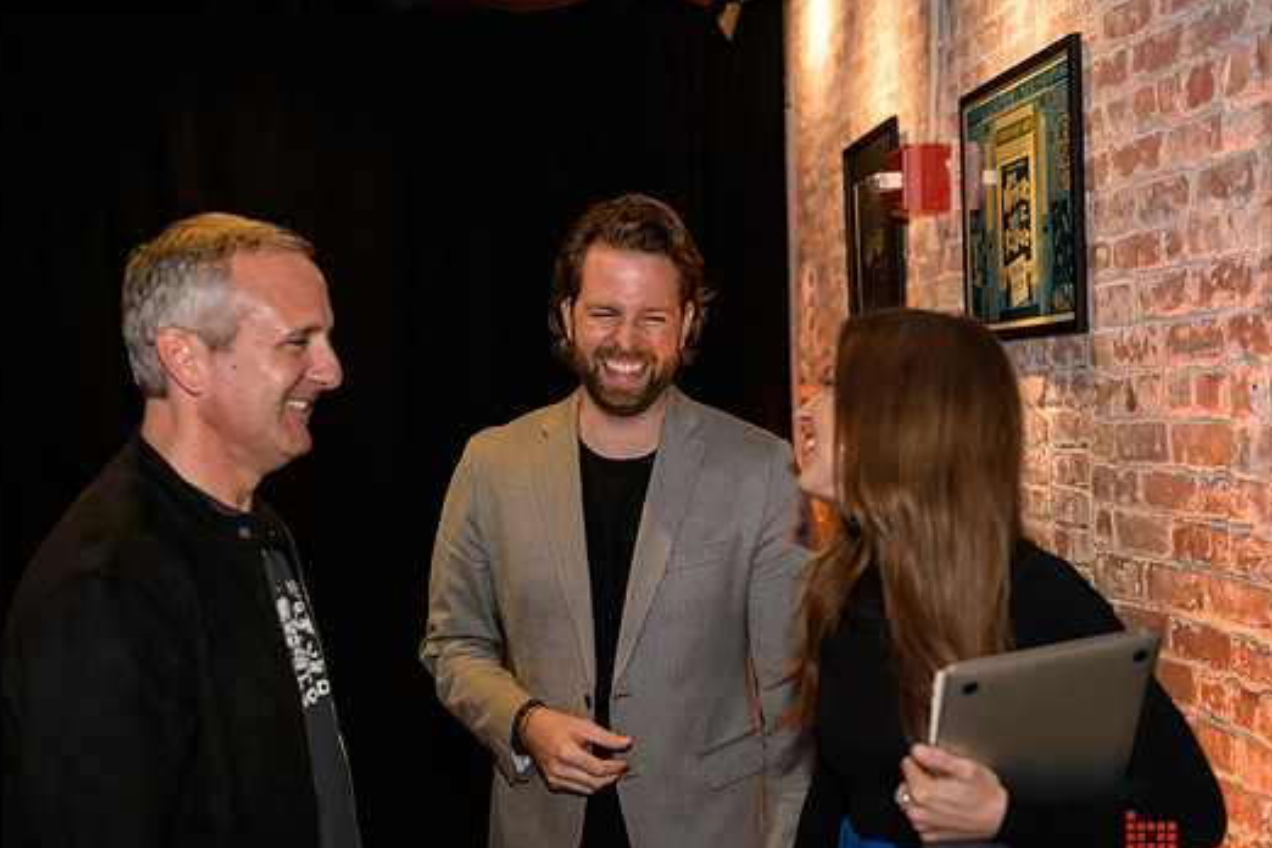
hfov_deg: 39.6
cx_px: 592
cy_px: 467
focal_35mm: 50
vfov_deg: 27.0
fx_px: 1767
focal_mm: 45
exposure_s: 1/125
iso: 1250
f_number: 3.2
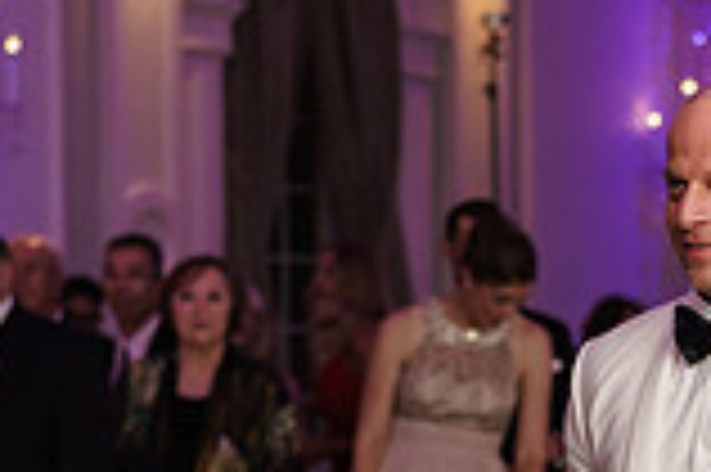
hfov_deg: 10.4
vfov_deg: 6.9
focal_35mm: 195
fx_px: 3847
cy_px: 672
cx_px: 823
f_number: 2
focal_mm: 50
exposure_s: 1/250
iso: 500
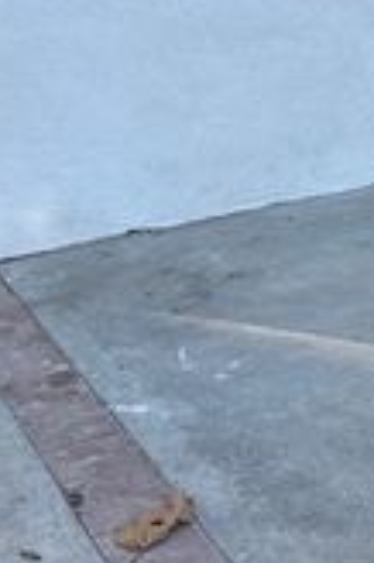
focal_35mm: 76
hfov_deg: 16.9
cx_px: 487
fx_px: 1187
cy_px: 2
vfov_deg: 25.4
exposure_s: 1/665
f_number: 1.78
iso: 100
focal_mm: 6.76
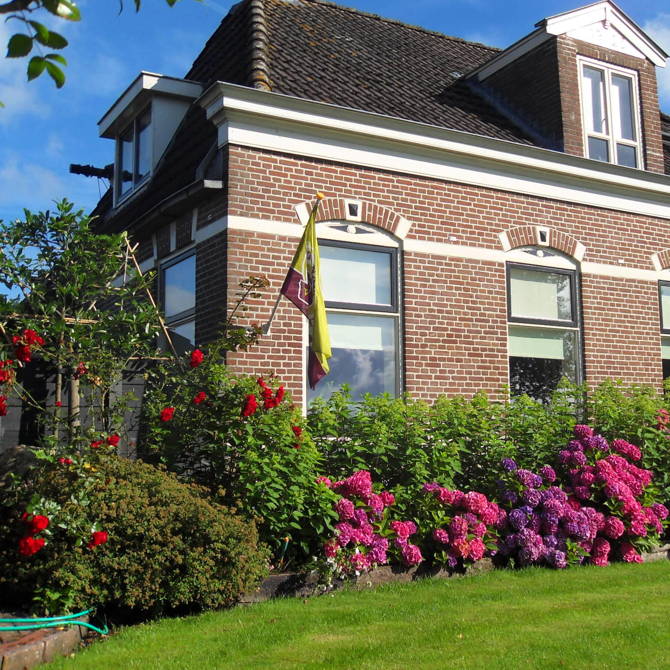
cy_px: 330
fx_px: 920
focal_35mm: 42
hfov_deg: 39.7
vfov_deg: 40.0
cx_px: 422
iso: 80
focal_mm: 6.3
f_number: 8.2
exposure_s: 1/180
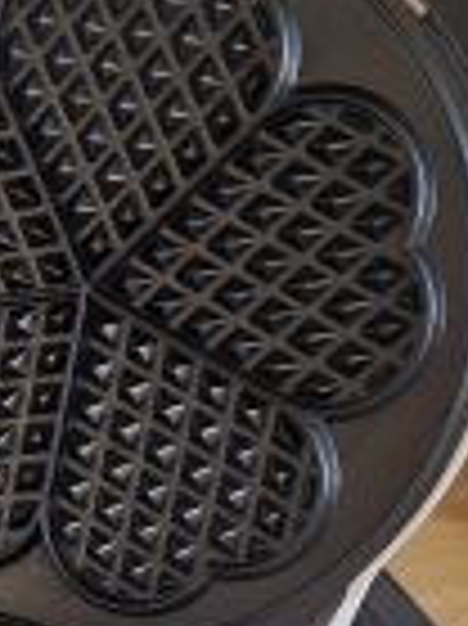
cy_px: 518
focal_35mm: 91
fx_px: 1643
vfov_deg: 21.2
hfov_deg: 15.4
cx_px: -137
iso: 50
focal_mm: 6.4
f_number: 1.8
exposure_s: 1/120
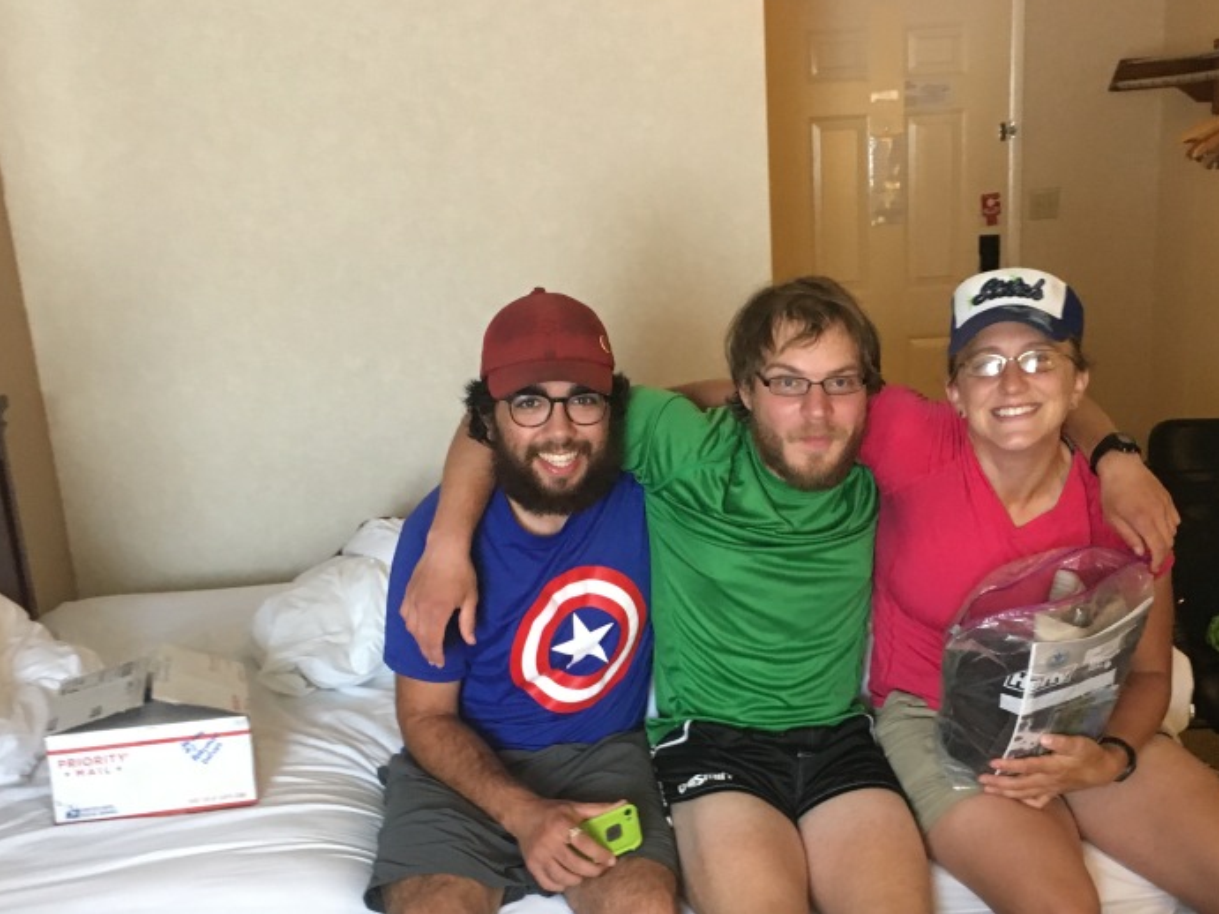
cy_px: 633
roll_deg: +4.8
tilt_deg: -16.9
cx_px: 702
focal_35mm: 43
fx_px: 1514
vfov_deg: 33.2
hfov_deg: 43.7
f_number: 2.2
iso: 200
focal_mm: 4.15
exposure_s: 1/24
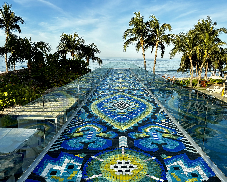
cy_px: 91
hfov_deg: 62.2
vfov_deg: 51.5
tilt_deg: -8.9
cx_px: 119
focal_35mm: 28
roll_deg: -0.3
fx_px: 188
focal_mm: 5.96
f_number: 1.6
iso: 50
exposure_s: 1/1812
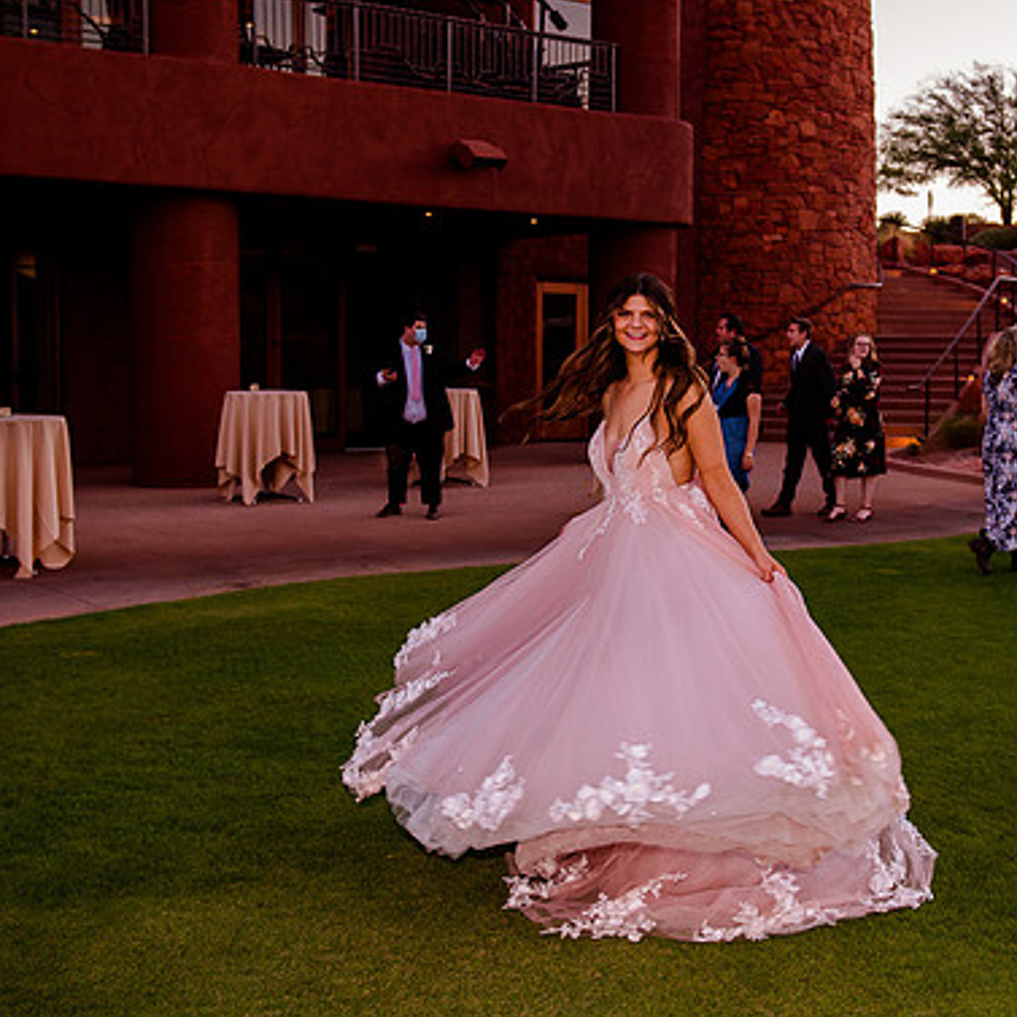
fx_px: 1629
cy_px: 434
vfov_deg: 34.6
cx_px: 642
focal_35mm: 49
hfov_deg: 34.5
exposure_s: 1/320
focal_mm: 32
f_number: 3.2
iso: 640
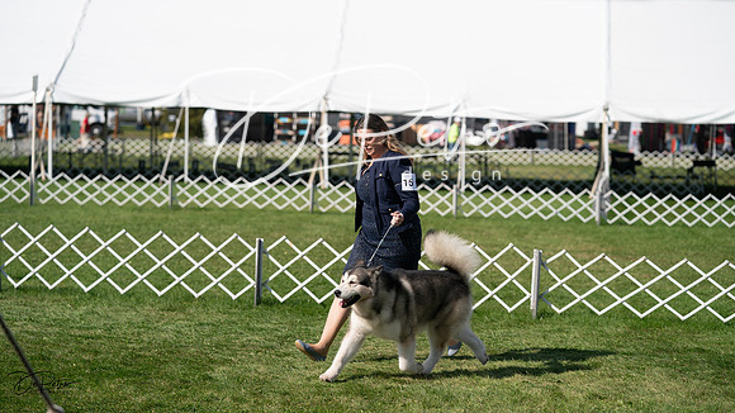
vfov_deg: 10.8
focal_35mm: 112
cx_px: 368
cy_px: 206
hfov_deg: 19.1
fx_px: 2184
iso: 100
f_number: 3.5
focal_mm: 107
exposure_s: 1/1600
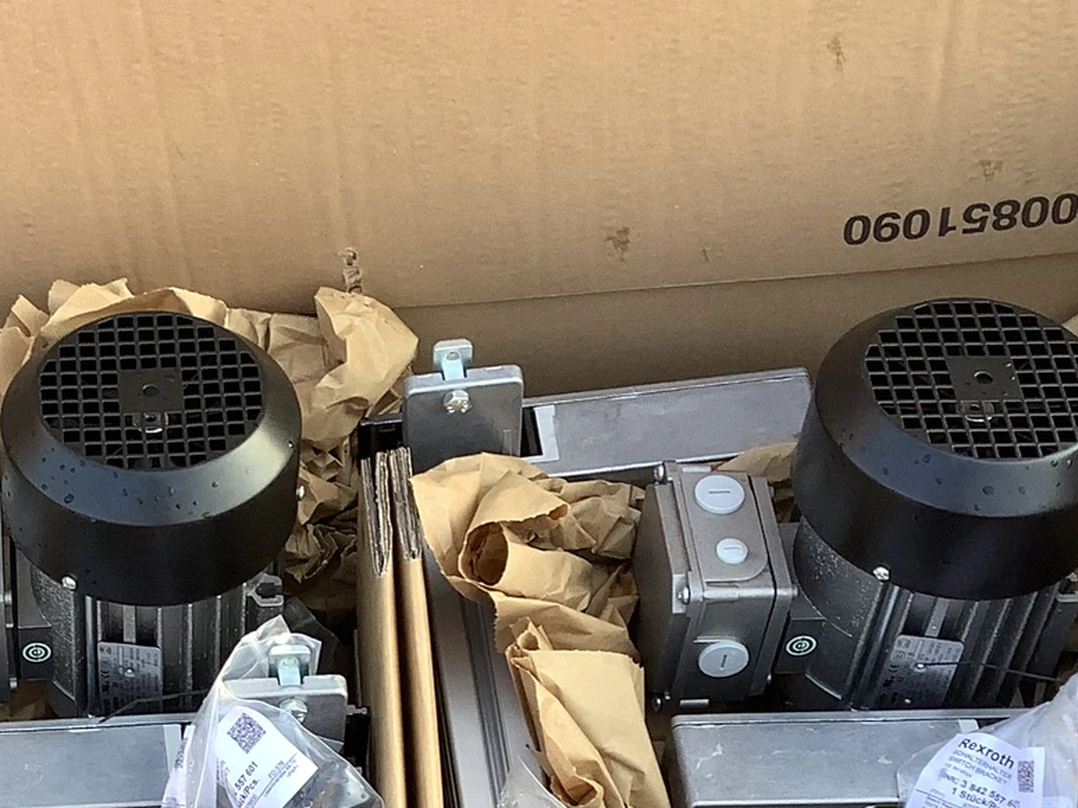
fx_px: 2491
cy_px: 762
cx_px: 140
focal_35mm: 80
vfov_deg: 18.1
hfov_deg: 23.9
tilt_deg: -56.5
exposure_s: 1/100
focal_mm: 3.3
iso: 32
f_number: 2.4
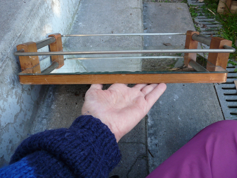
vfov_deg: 49.7
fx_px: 192
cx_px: 118
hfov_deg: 63.4
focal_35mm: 28
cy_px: 89
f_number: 2.8
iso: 100
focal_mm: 4.6
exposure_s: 1/80
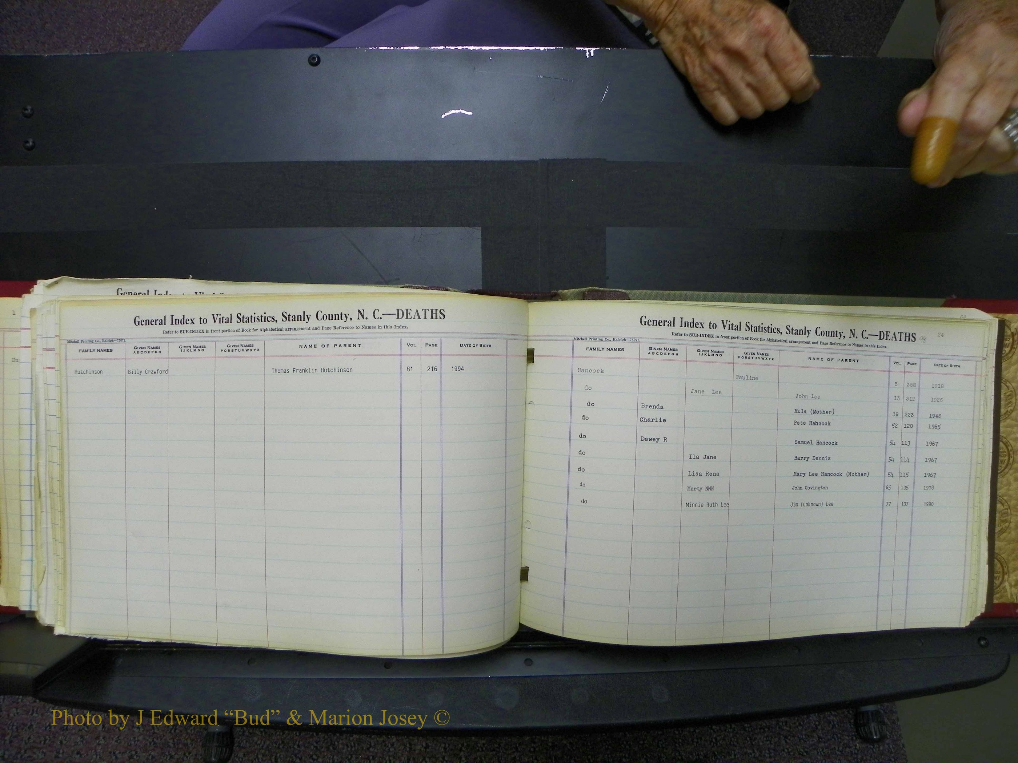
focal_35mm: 26
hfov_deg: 67.3
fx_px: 765
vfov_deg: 53.1
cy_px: 382
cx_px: 509
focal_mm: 4.6
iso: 100
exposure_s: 1/30
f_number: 2.8
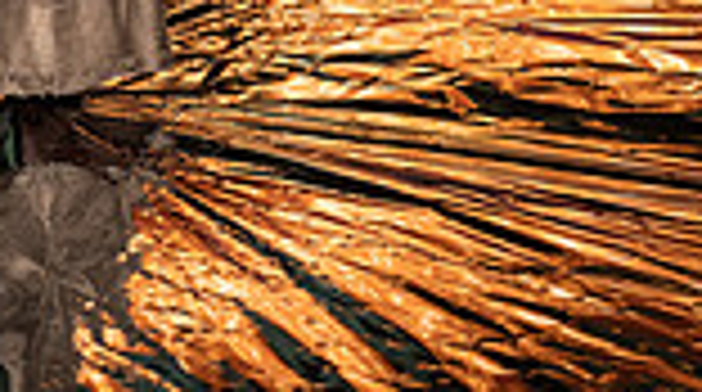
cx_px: 104
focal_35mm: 297
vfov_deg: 4.0
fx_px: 5517
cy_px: -554
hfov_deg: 7.3
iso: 1600
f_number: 2.8
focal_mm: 98
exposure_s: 1/500
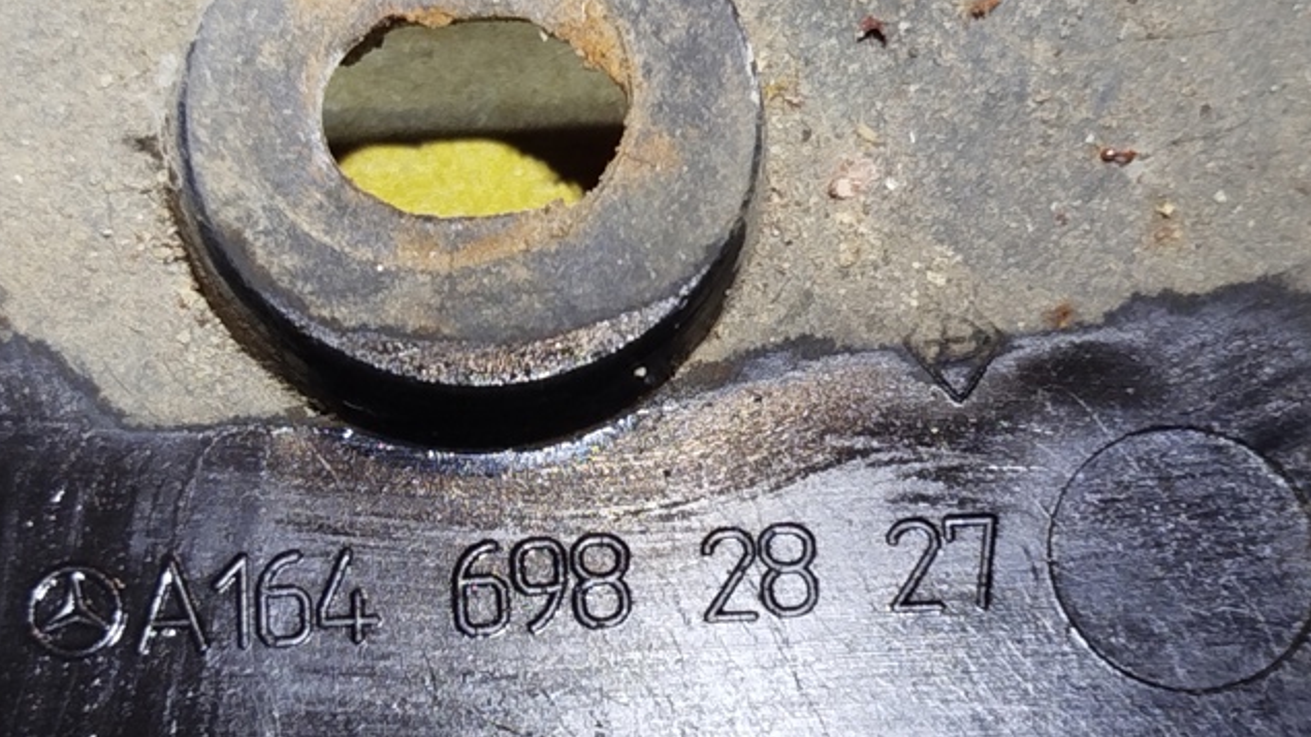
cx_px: 654
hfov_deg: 26.9
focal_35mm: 79
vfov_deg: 15.3
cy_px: 448
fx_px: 2746
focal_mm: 5.31
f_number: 1.7
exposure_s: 1/33
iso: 320
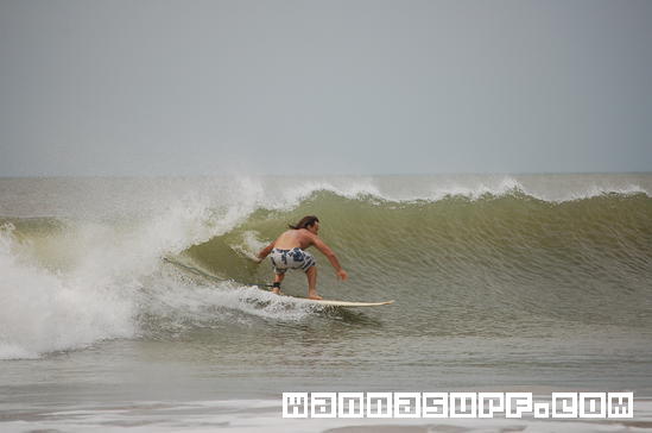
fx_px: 5424
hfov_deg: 6.9
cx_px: 326
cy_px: 216
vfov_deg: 4.6
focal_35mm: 300
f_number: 5.6
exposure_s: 1/1000
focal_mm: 200
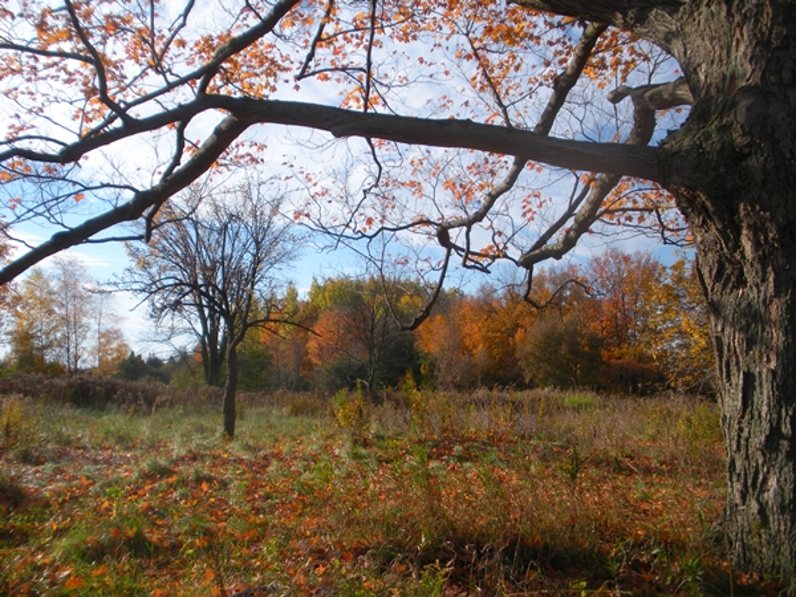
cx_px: 398
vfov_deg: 39.7
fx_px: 828
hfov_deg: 51.4
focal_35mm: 36
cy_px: 298
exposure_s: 1/718
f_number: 3.5
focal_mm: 6.3
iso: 64
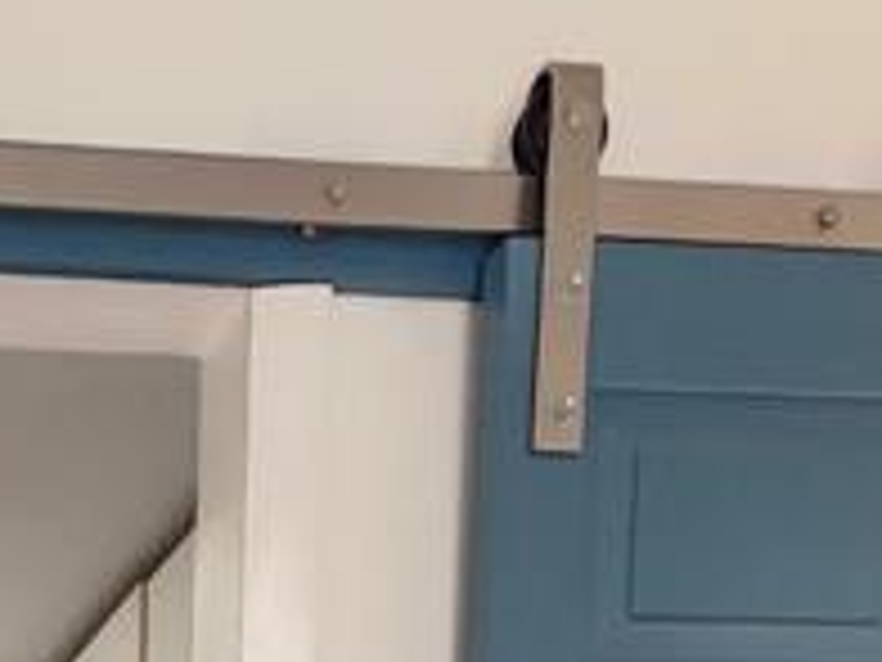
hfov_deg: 23.4
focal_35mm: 68
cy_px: 1653
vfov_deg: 13.9
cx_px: -405
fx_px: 1733
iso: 400
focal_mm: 2.2
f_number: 2.2
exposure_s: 1/60
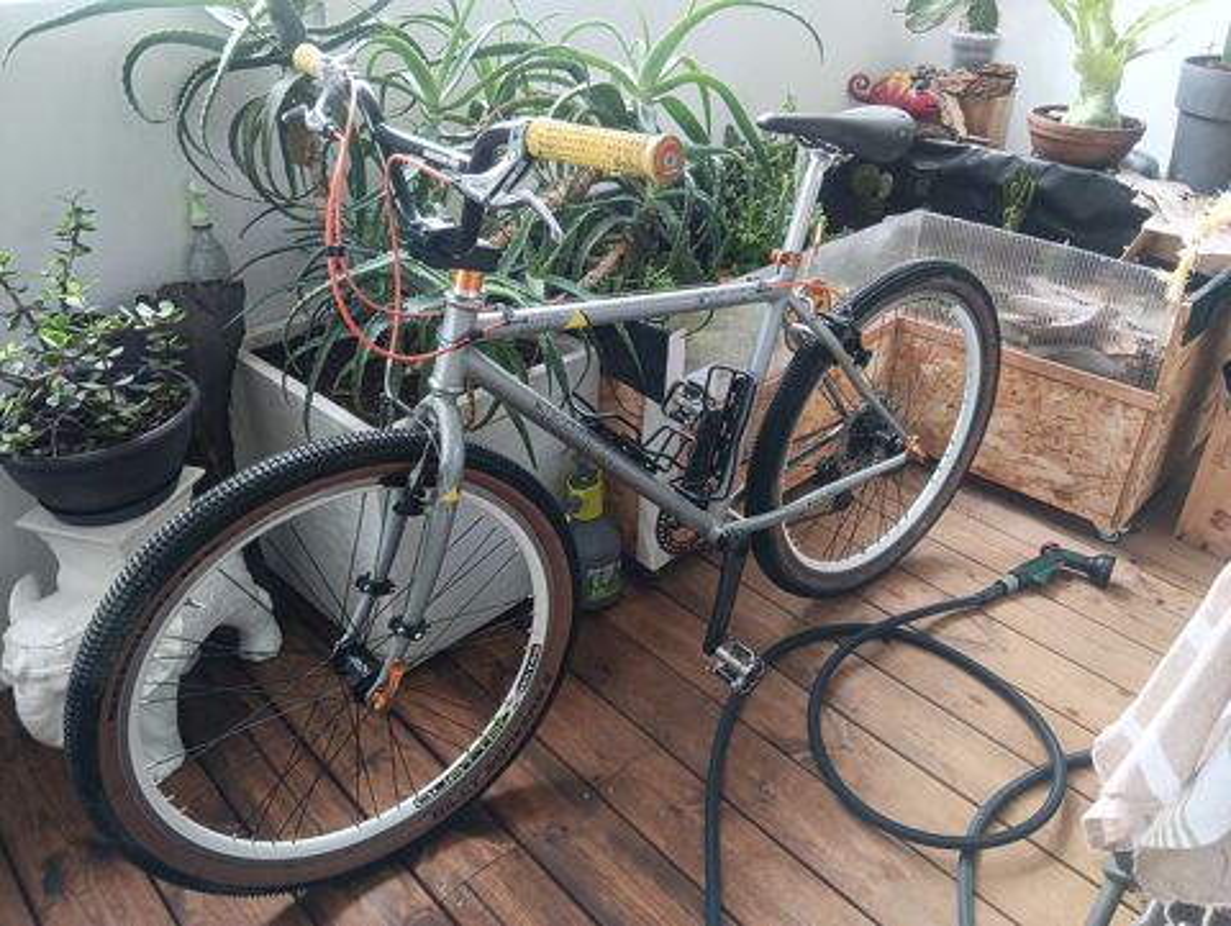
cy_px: 463
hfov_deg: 67.2
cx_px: 616
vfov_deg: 53.1
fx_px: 926
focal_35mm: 26
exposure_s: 1/50
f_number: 1.8
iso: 459
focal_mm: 3.96
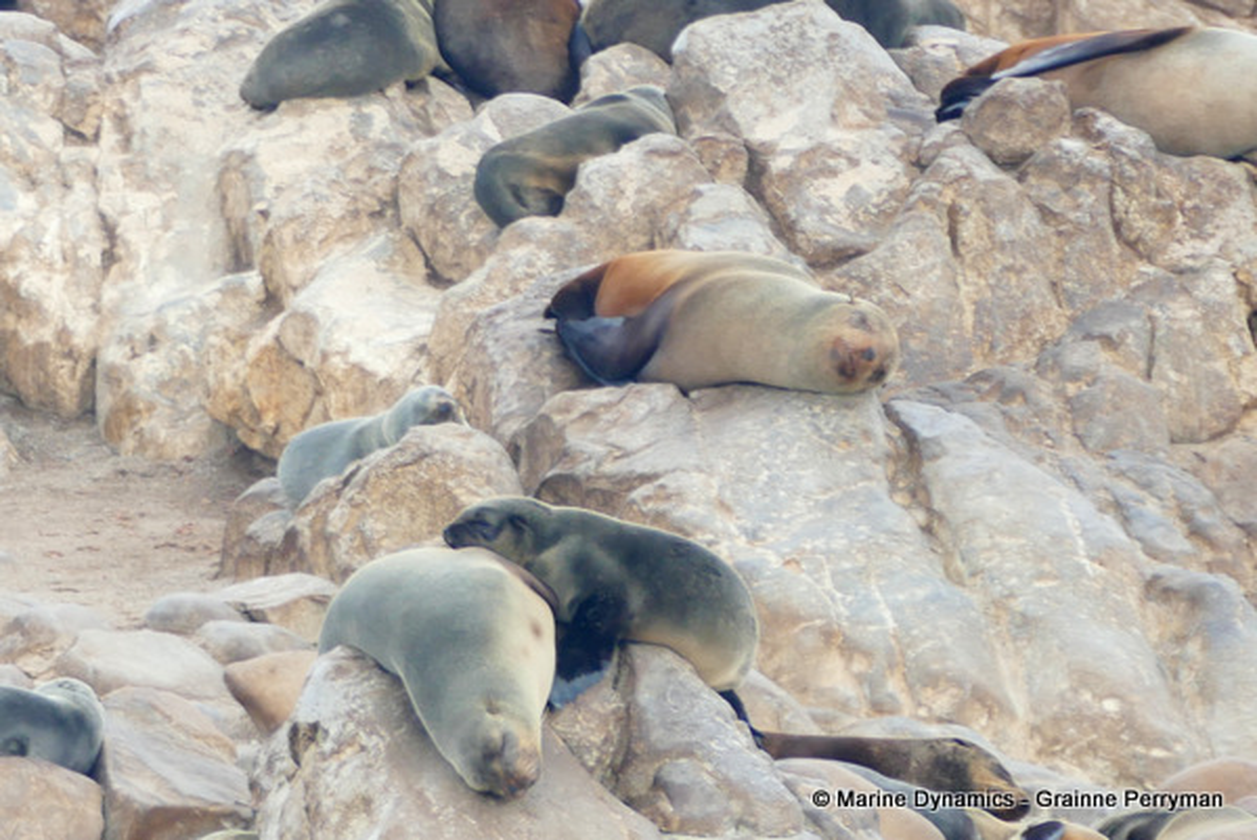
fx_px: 13976
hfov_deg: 5.1
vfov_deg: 3.4
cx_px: 628
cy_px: 420
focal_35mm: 400
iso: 125
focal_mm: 146
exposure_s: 1/160
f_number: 4
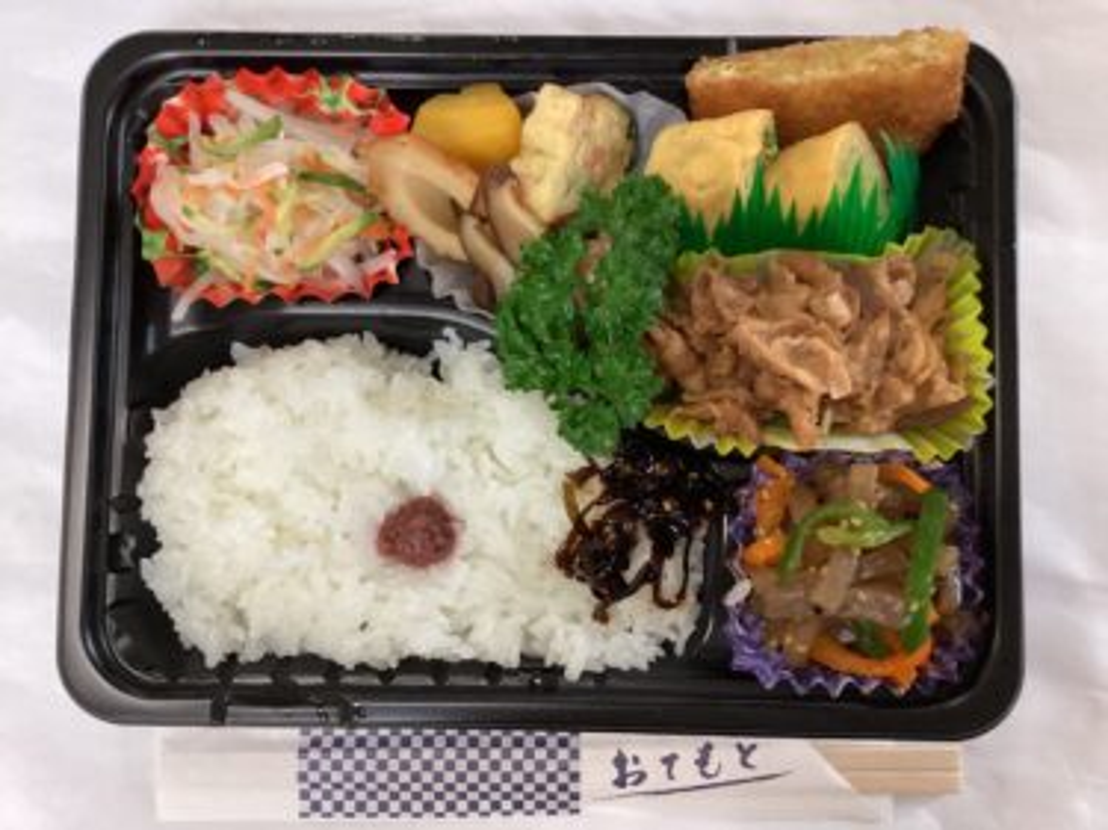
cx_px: 554
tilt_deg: -87.6
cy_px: 415
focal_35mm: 31
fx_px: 992
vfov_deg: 45.4
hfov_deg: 58.4
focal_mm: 3.3
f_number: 2.4
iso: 320
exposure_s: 1/60
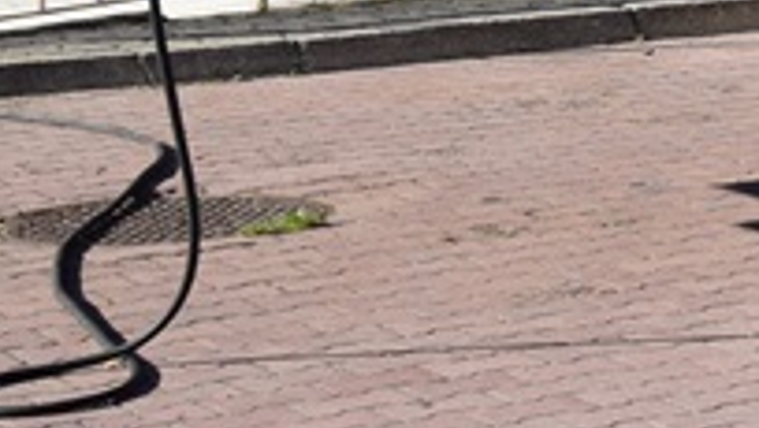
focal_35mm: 205
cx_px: 1775
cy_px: -683
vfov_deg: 5.7
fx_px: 4128
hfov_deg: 9.4
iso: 400
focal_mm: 26
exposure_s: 1/320
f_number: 10
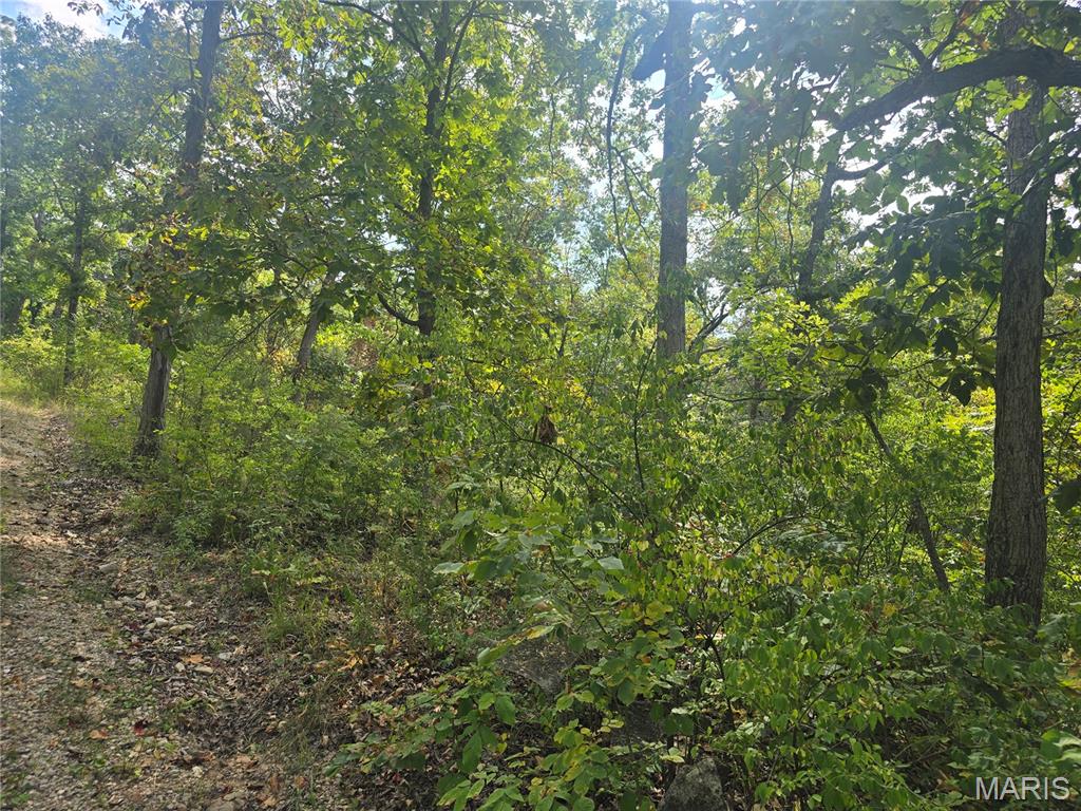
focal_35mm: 23
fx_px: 718
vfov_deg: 58.9
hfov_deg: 73.9
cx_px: 540
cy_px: 406
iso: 12
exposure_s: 1/251
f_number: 1.7
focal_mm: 6.3
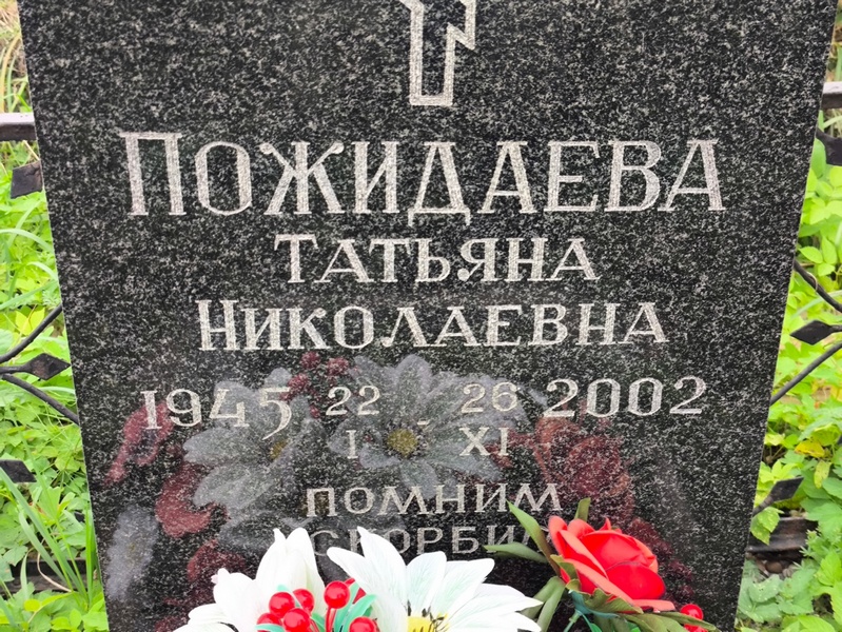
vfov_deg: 29.1
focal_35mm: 50
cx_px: 421
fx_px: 1217
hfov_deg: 38.2
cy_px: 316
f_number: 1.7
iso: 64
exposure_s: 1/60
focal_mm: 4.71
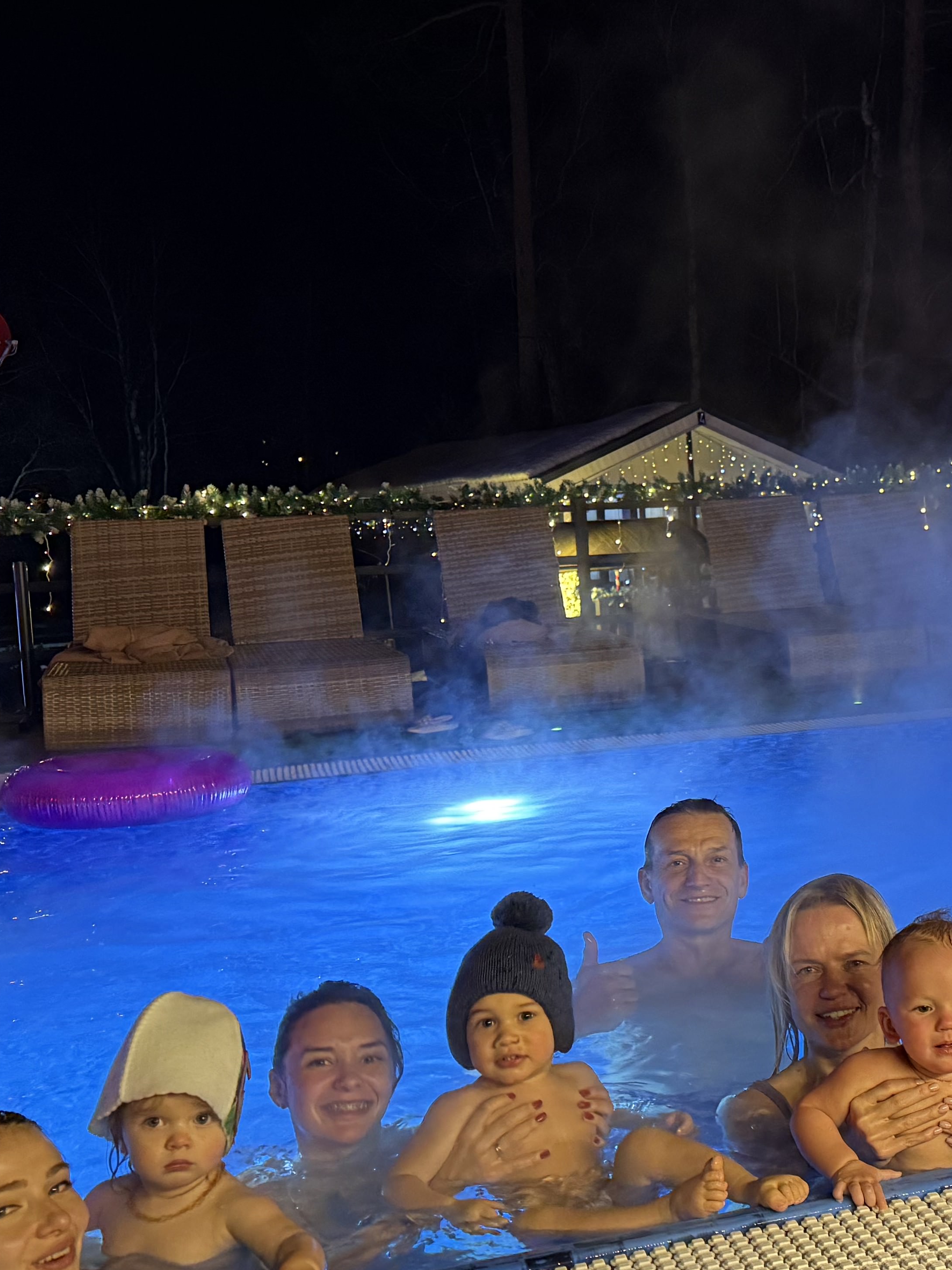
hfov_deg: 29.4
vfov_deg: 40.4
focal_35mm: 47
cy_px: 672
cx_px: 882
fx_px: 1723
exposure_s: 1/50
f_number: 1.78
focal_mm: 6.76
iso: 500
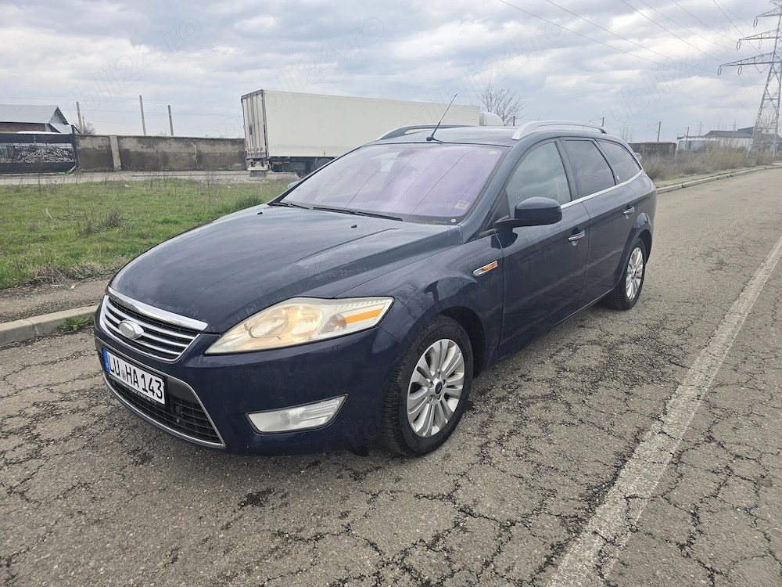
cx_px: 391
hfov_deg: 73.9
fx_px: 520
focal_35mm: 23
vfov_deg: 58.9
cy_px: 294
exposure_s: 1/180
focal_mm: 6.3
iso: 20
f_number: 1.7
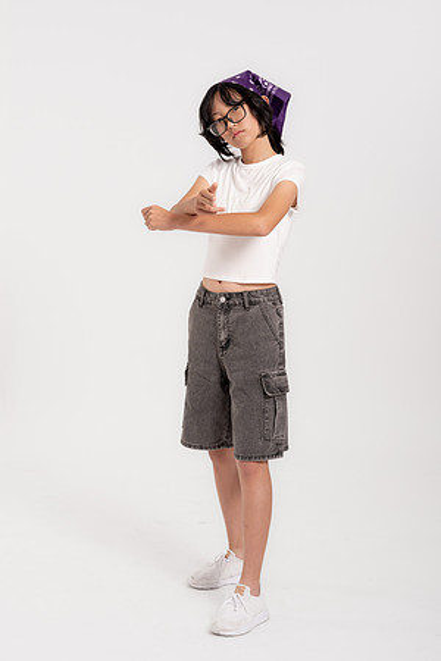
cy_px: 330
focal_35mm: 60
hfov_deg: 22.6
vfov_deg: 33.4
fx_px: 1102
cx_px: 220
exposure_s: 1/160
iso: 400
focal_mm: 60
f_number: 10
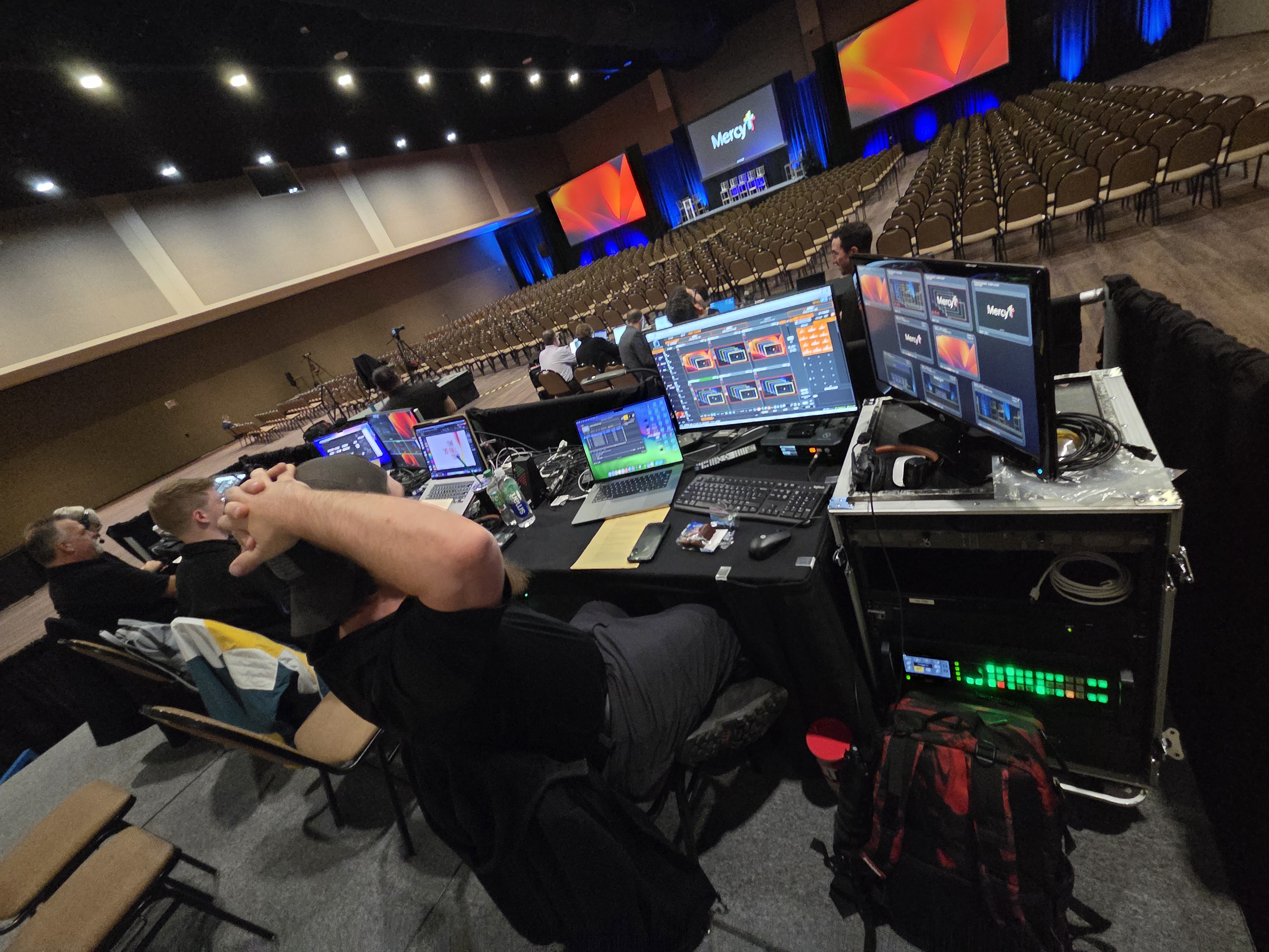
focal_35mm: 13
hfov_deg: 106.2
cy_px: 476
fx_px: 477
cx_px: 634
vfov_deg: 89.9
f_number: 2.2
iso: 1250
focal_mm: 2.2
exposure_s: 1/30
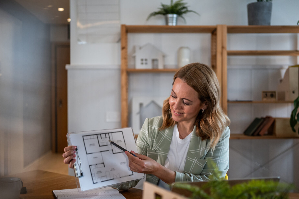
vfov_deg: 35.0
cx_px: 156
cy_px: 106
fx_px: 316
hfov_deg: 50.7
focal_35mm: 38
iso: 1600
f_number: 1.8
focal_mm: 35
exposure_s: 1/1000
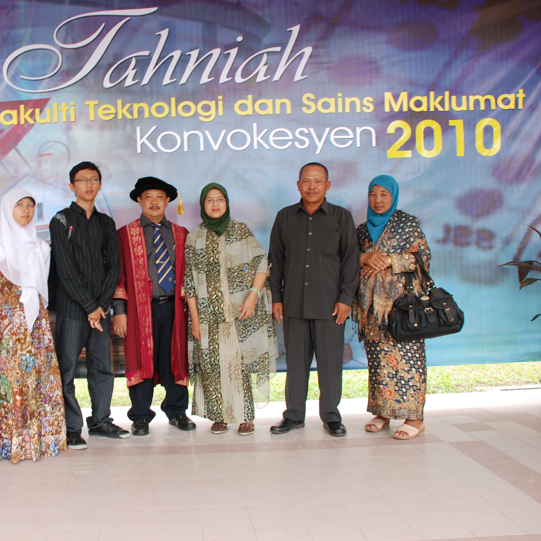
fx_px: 690
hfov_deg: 41.8
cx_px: 148
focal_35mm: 39
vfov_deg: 42.8
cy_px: 277
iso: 200
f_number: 5
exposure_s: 1/100
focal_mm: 20
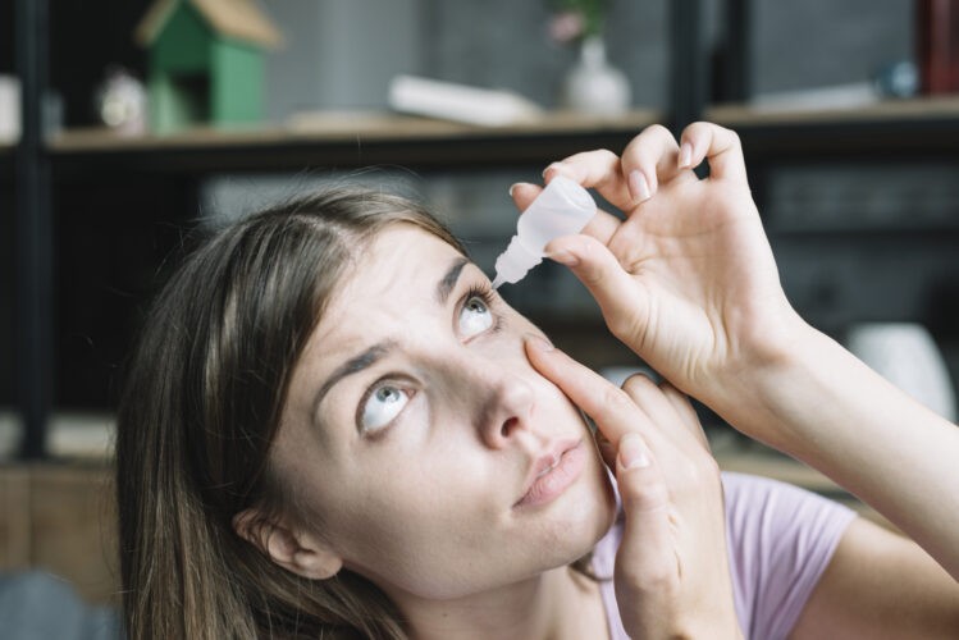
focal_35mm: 50
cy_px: 320
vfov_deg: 27.0
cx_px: 480
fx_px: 1332
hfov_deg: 39.6
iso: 320
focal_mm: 50
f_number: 3.2
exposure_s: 1/125
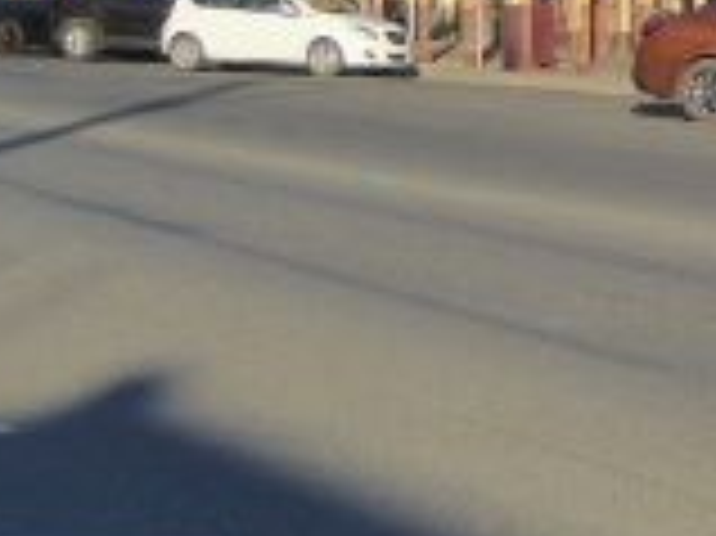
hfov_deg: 8.6
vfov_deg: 6.4
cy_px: -140
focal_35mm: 229
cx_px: 865
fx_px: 4733
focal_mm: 9.6
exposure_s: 1/500
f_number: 4.1
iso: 160
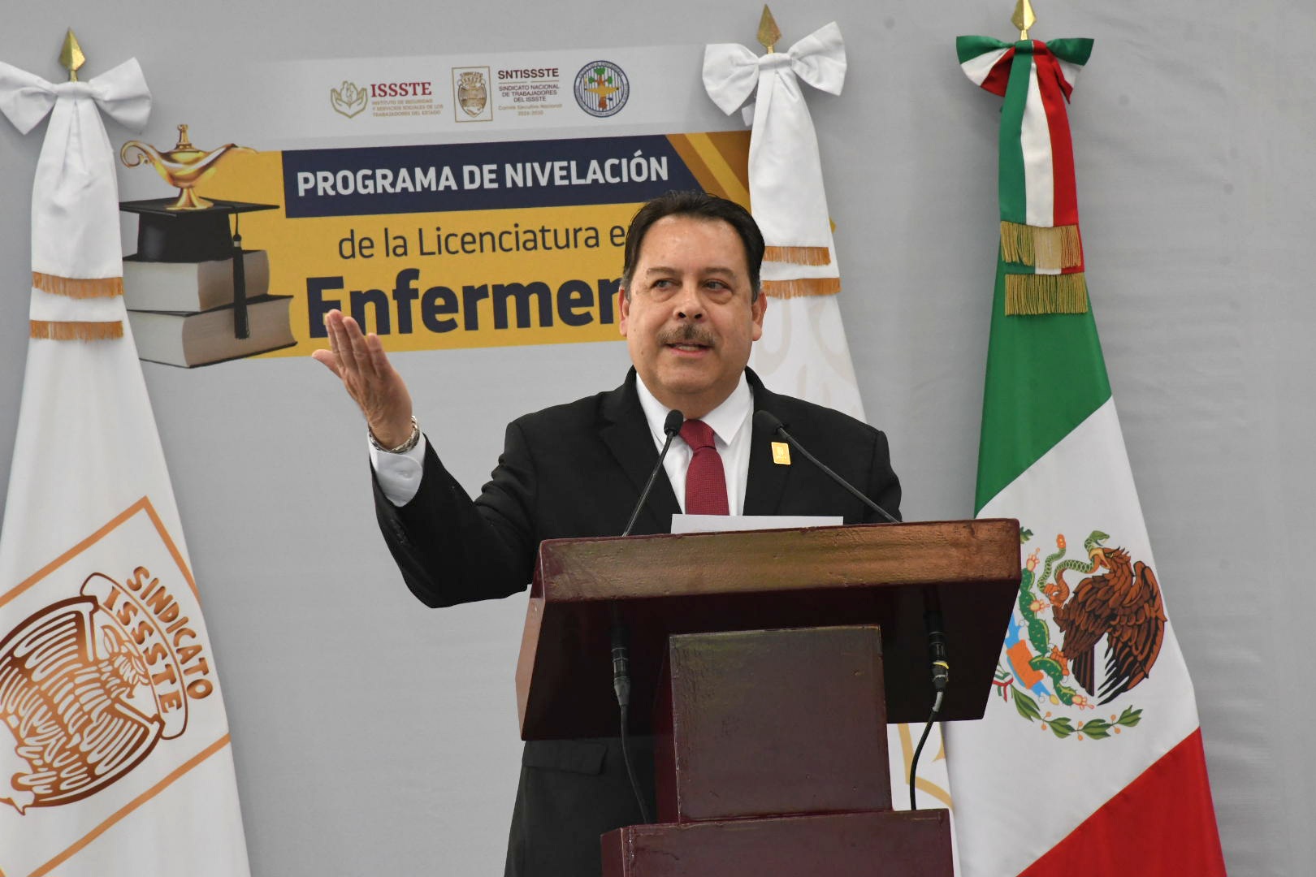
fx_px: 7676
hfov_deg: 9.8
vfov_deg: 6.5
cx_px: 658
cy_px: 438
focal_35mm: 210
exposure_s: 1/125
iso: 3200
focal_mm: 140
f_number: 14
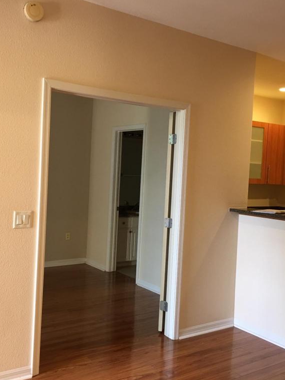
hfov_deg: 36.7
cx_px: 168
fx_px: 428
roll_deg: -2.3
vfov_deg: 47.9
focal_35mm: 39
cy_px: 189
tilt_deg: -1.5
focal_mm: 4.15
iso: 64
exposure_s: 1/17
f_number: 2.2
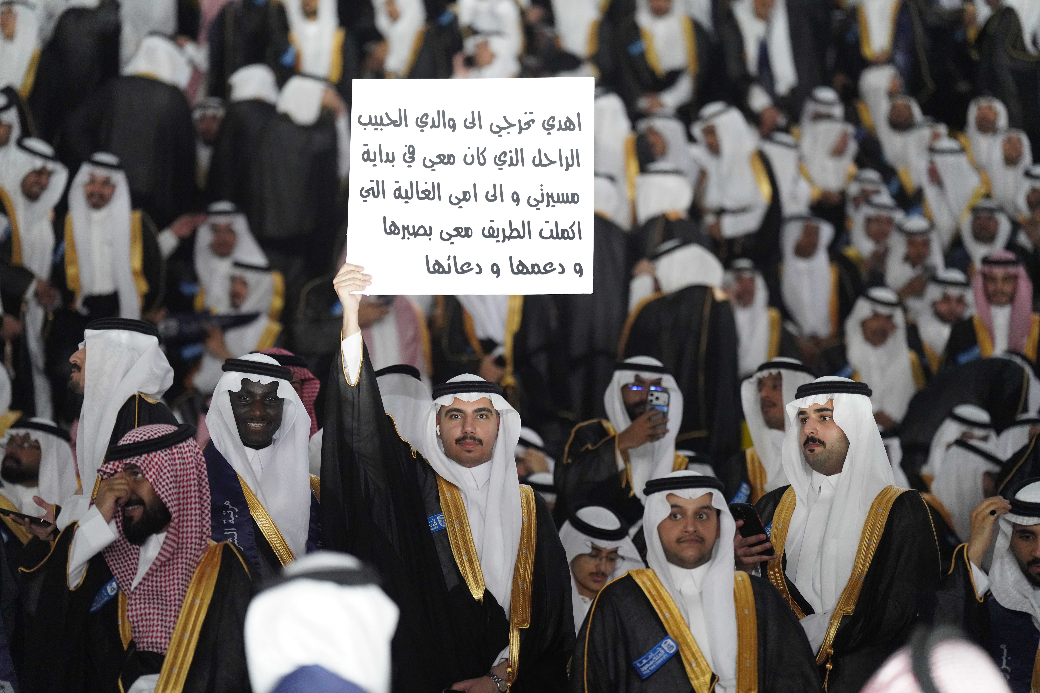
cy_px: 346
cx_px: 520
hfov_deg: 13.6
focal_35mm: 151
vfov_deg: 9.1
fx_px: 4362
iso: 4000
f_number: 2.8
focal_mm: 151
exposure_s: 1/125
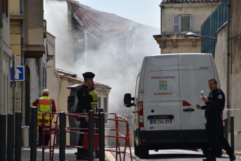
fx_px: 2109
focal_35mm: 315
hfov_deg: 6.5
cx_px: 120
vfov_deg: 4.4
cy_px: 80
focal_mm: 210
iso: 140
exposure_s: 1/500
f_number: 8
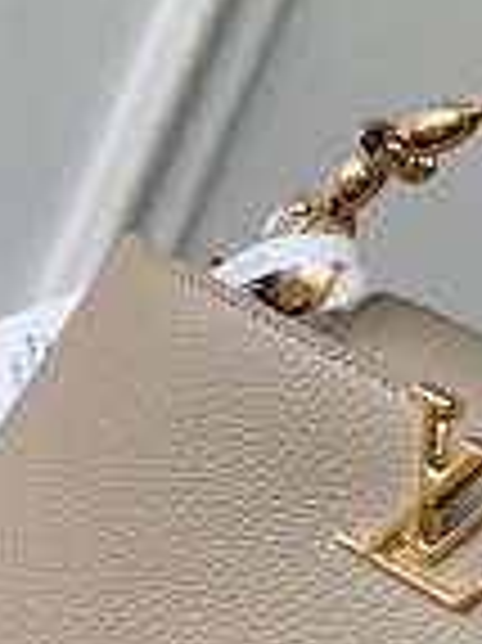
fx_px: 3384
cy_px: 572
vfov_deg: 10.8
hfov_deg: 8.1
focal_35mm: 182
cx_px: 403
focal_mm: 6
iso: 16
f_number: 2.4
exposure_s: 1/146
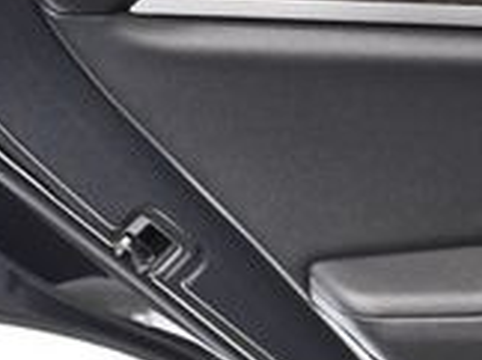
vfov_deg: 10.7
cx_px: 723
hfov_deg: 13.6
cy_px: 315
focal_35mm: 137
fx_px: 1905
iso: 3200
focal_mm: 18
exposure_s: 1/80
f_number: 3.5
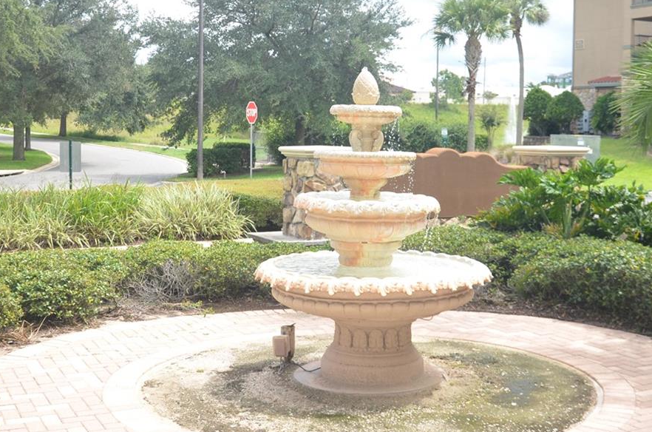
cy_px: 176
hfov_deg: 40.4
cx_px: 358
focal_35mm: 49
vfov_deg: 27.3
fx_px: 886
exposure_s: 1/250
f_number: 8
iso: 100
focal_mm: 18
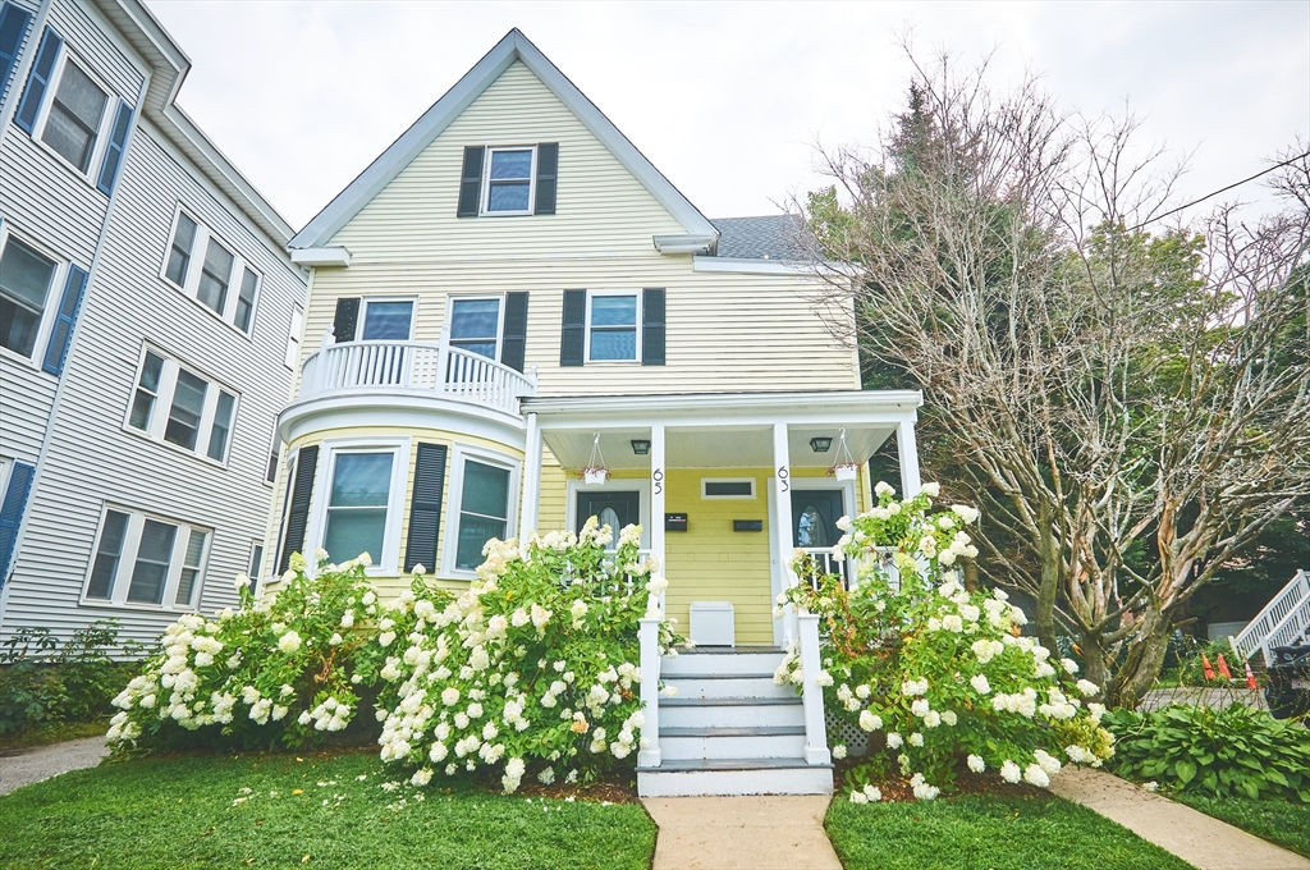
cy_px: 435
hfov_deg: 92.5
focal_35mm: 17
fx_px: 627
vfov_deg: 69.5
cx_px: 655
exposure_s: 1/200
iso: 200
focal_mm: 11.5
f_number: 8
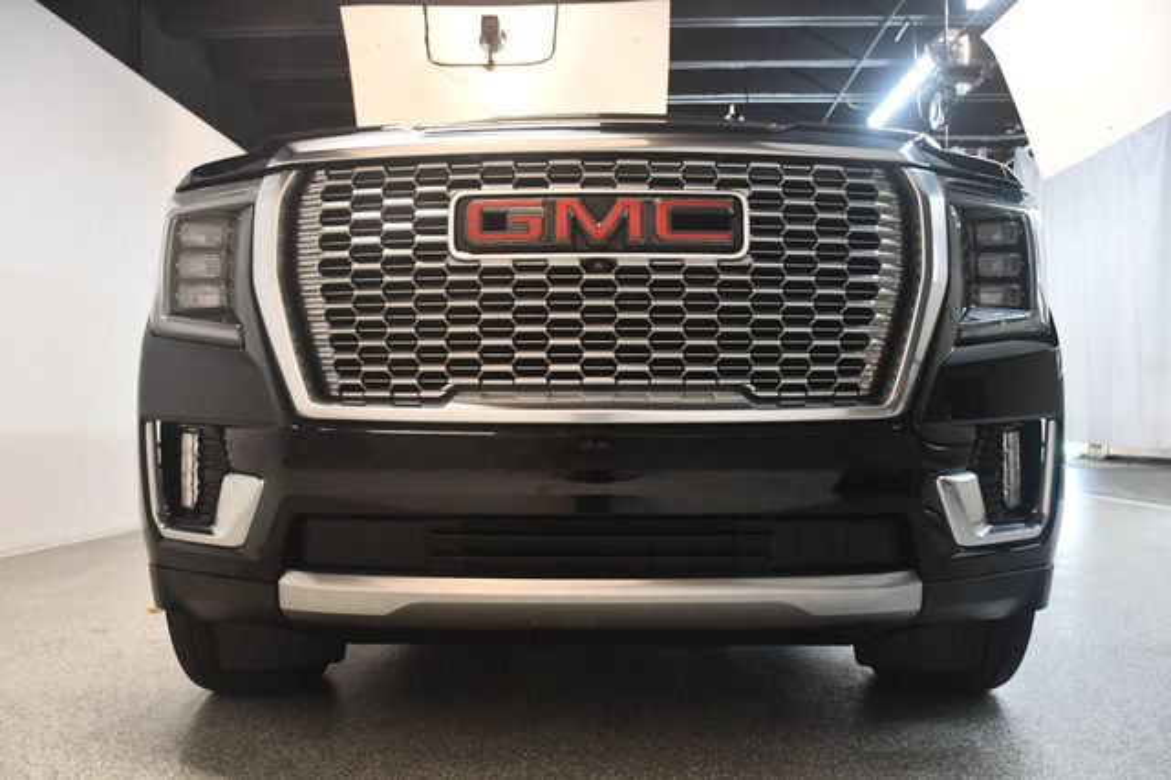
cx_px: 586
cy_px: 390
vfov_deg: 39.9
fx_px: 1073
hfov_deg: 57.2
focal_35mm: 33
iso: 2800
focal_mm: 22
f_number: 3.5
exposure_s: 1/125
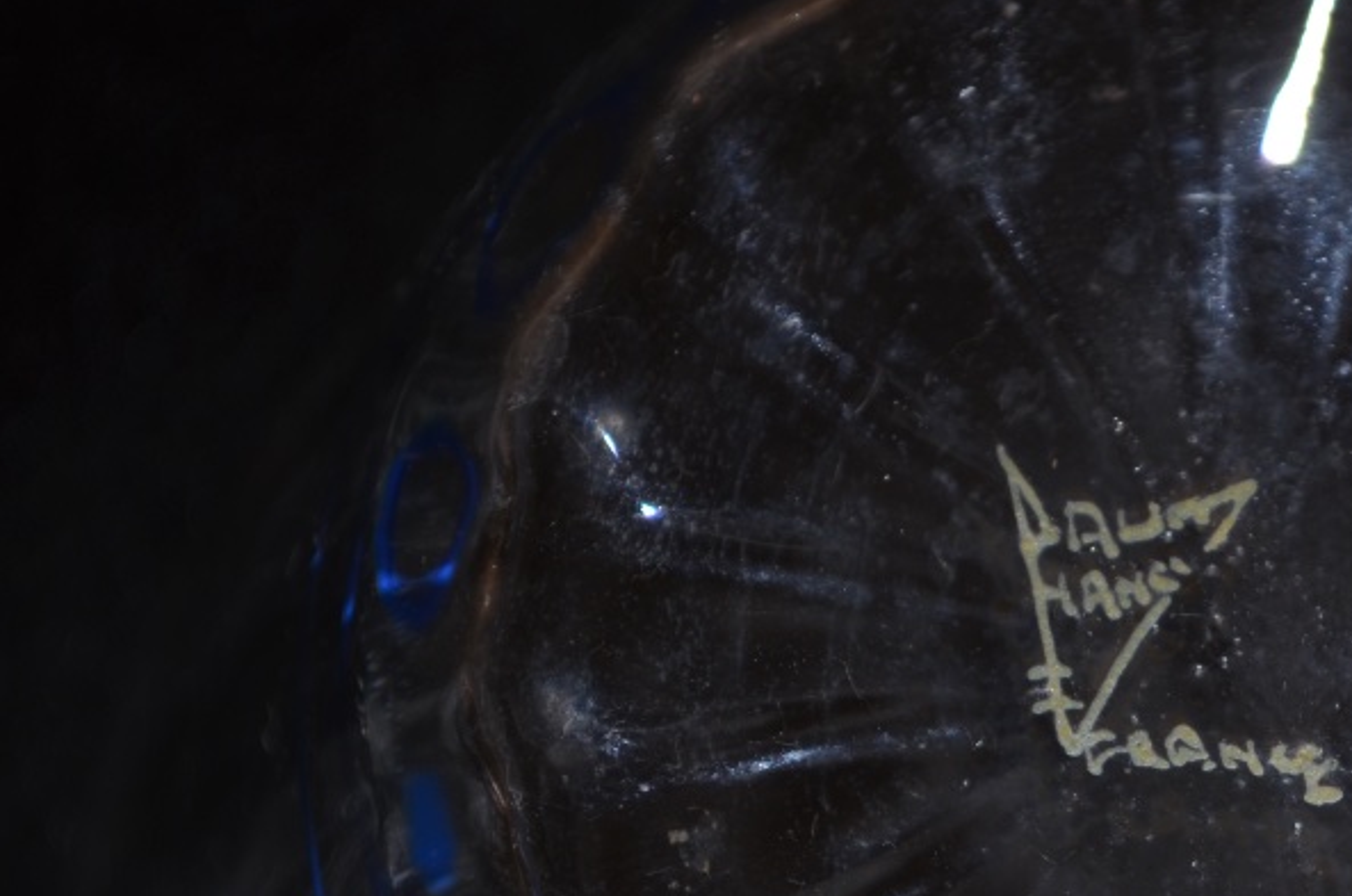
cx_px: 1295
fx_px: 6260
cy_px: 733
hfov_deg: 12.2
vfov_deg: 8.2
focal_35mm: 167
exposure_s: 1/30
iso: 200
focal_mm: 55
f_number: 5.6
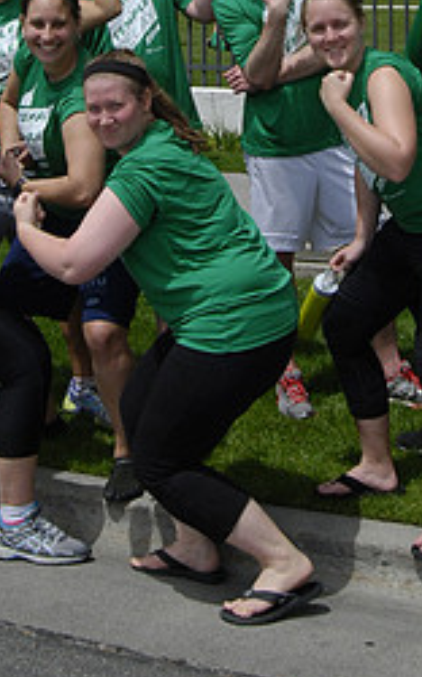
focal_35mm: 78
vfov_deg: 24.6
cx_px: 216
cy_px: -79
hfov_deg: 16.7
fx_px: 1437
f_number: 10
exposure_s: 1/800
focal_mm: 22
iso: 400
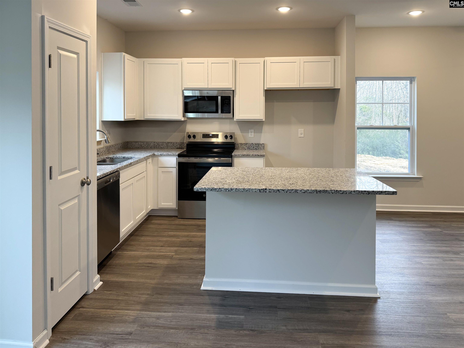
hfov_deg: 71.6
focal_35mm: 24
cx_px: 232
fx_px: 322
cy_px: 174
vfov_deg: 56.8
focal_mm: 6.76
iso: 125
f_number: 1.78
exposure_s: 1/120
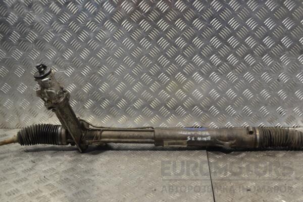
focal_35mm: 45
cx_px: 152
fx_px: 379
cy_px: 101
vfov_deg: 29.9
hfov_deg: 43.6
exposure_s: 1/30
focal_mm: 30
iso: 125
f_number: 4.5
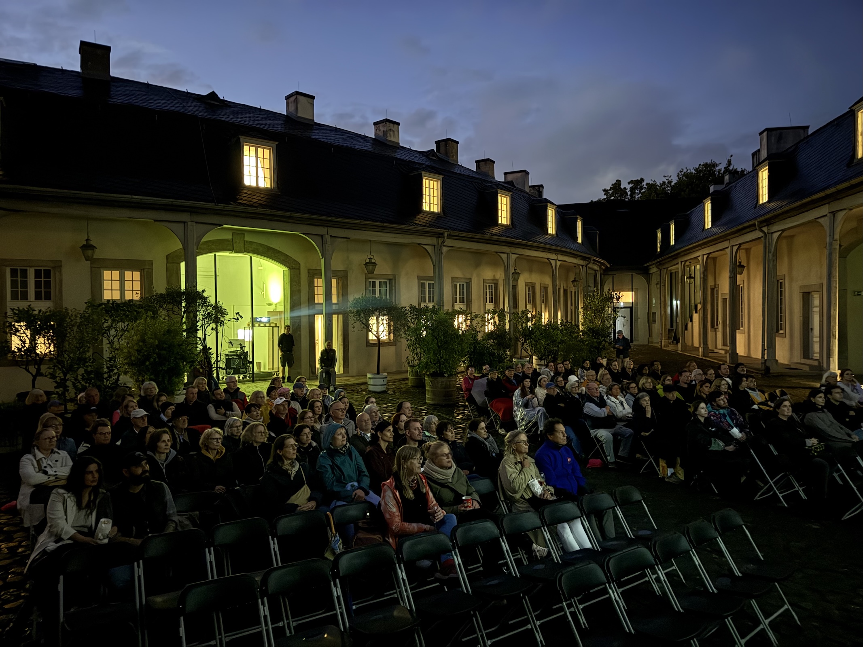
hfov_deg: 71.6
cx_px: 432
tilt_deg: -1.0
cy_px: 324
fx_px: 598
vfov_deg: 56.8
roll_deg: +1.4
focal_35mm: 24
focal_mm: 6.76
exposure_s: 1/9
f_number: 1.78
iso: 4000
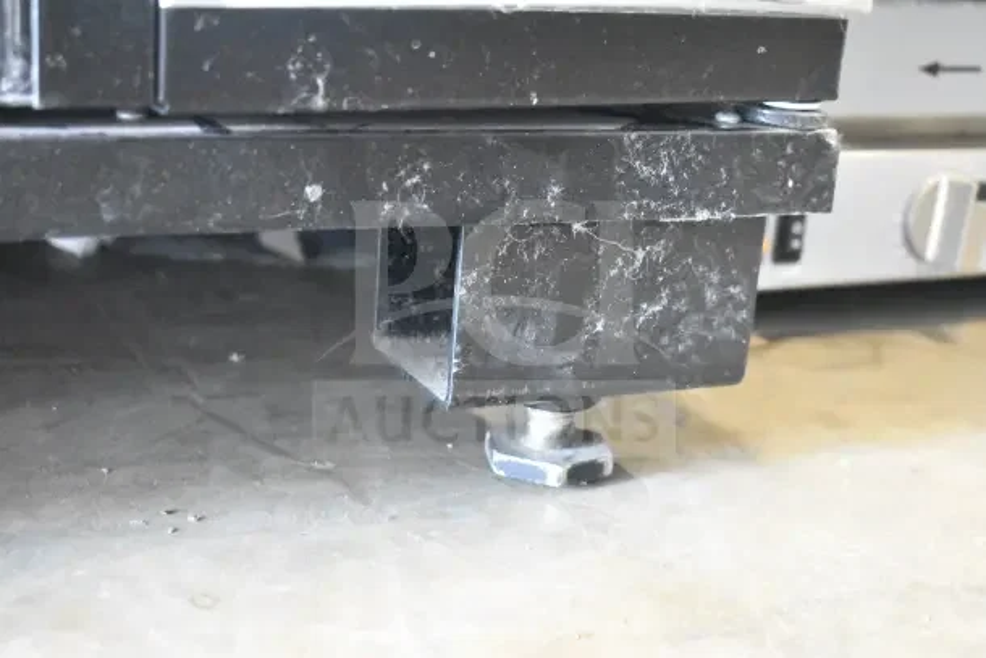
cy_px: 329
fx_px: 1561
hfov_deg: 35.0
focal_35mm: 57
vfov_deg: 23.8
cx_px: 493
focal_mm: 38
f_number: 4.8
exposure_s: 1/60
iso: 20000
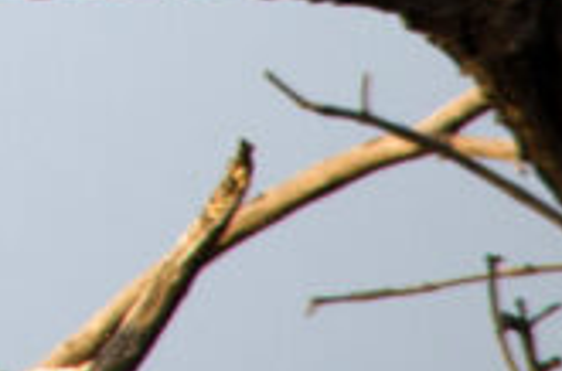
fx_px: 41157
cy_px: -1065
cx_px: -1270
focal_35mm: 2644
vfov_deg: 0.5
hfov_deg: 0.8
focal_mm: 220
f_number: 7.1
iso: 200
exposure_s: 1/800
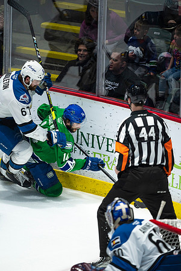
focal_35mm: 600
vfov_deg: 3.4
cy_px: 136
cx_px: 90
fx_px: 4525
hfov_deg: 2.3
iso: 2000
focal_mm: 600
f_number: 4
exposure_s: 1/800
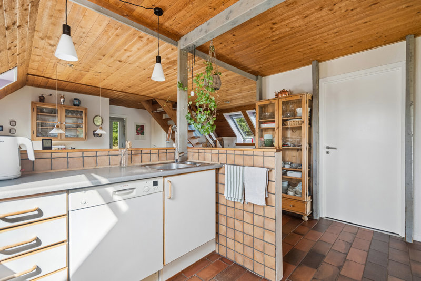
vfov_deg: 73.7
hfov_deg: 96.7
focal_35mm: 16
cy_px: 140
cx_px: 210
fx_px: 187
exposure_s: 1/160
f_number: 4.5
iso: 400
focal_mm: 16
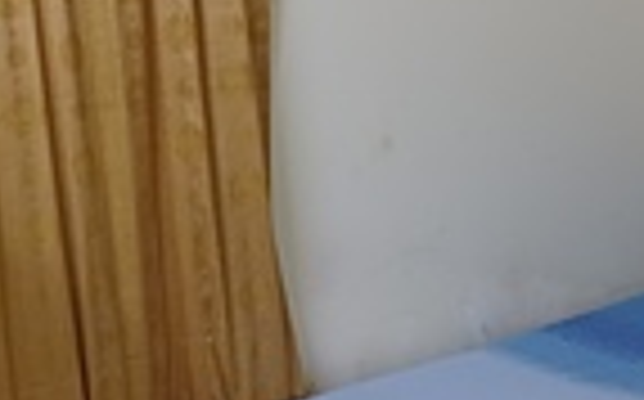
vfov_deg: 15.3
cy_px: 110
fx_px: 1490
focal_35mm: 85
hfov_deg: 24.1
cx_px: 146
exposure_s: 1/25
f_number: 1.8
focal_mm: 4.65
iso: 640
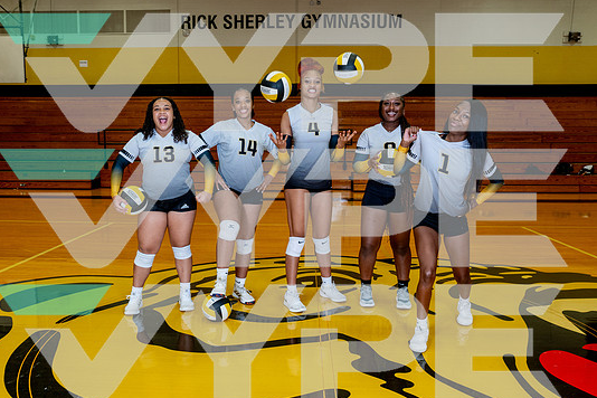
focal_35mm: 35
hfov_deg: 54.4
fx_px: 580
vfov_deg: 37.8
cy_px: 209
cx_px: 283
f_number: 7.1
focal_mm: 32
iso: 800
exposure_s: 1/125
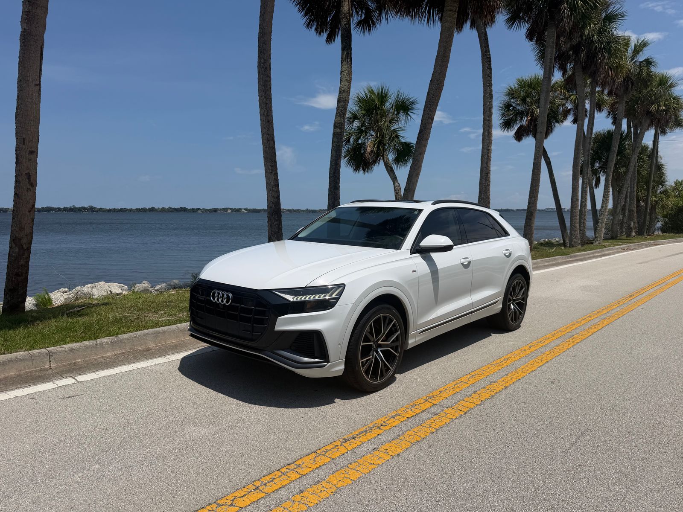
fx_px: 474
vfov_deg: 56.8
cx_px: 342
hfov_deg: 71.6
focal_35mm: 24
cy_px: 256
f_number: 1.78
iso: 100
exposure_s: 1/11905
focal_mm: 6.76
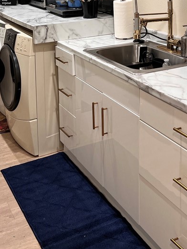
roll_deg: +0.9
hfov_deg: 28.6
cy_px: 16
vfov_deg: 34.9
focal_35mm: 51
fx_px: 367
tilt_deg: -6.9
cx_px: 92
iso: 125
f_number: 1.5
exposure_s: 1/120
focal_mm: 5.7
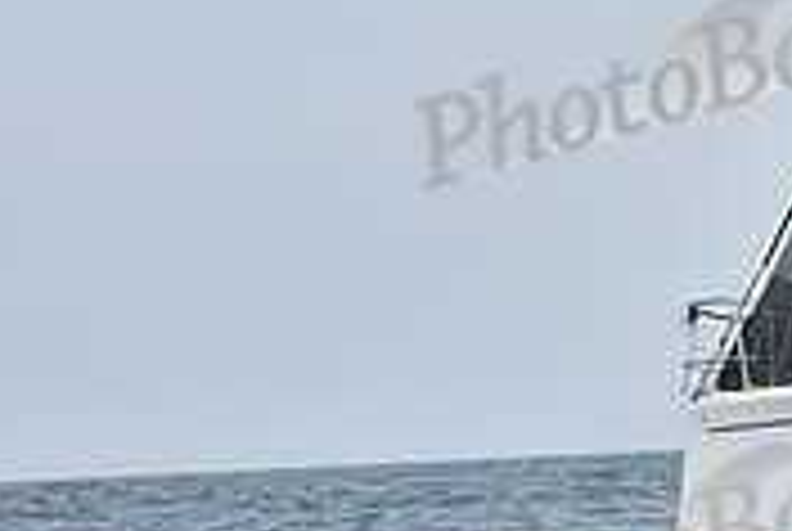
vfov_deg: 4.9
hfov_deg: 7.1
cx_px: 1287
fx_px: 6236
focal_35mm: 283
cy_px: 241
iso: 250
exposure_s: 1/800
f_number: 9
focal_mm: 86
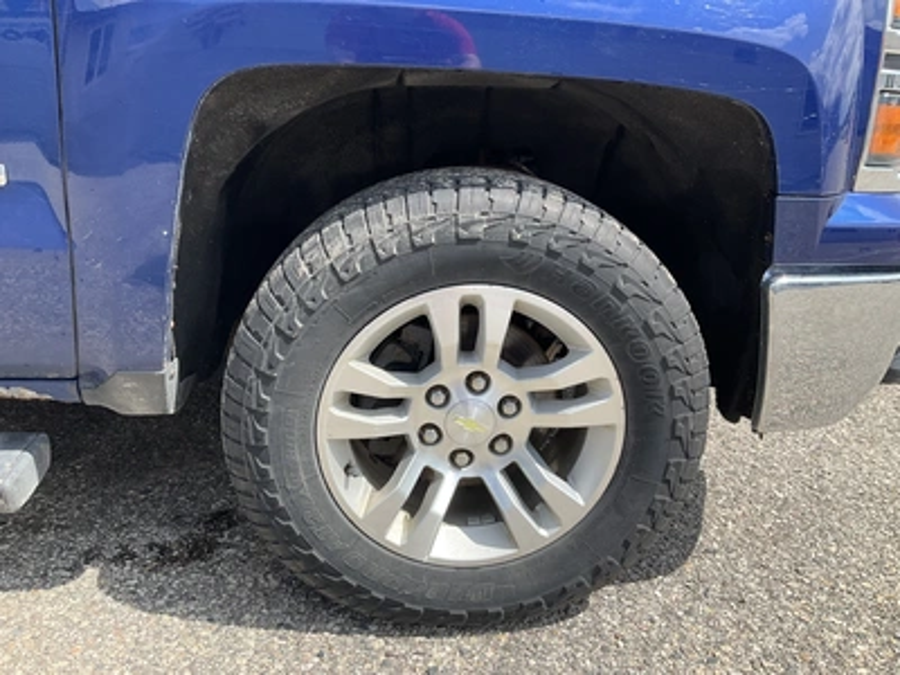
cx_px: 450
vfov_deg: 48.2
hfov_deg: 61.7
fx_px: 754
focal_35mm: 29
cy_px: 338
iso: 25
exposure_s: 1/792
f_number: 1.8
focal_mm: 3
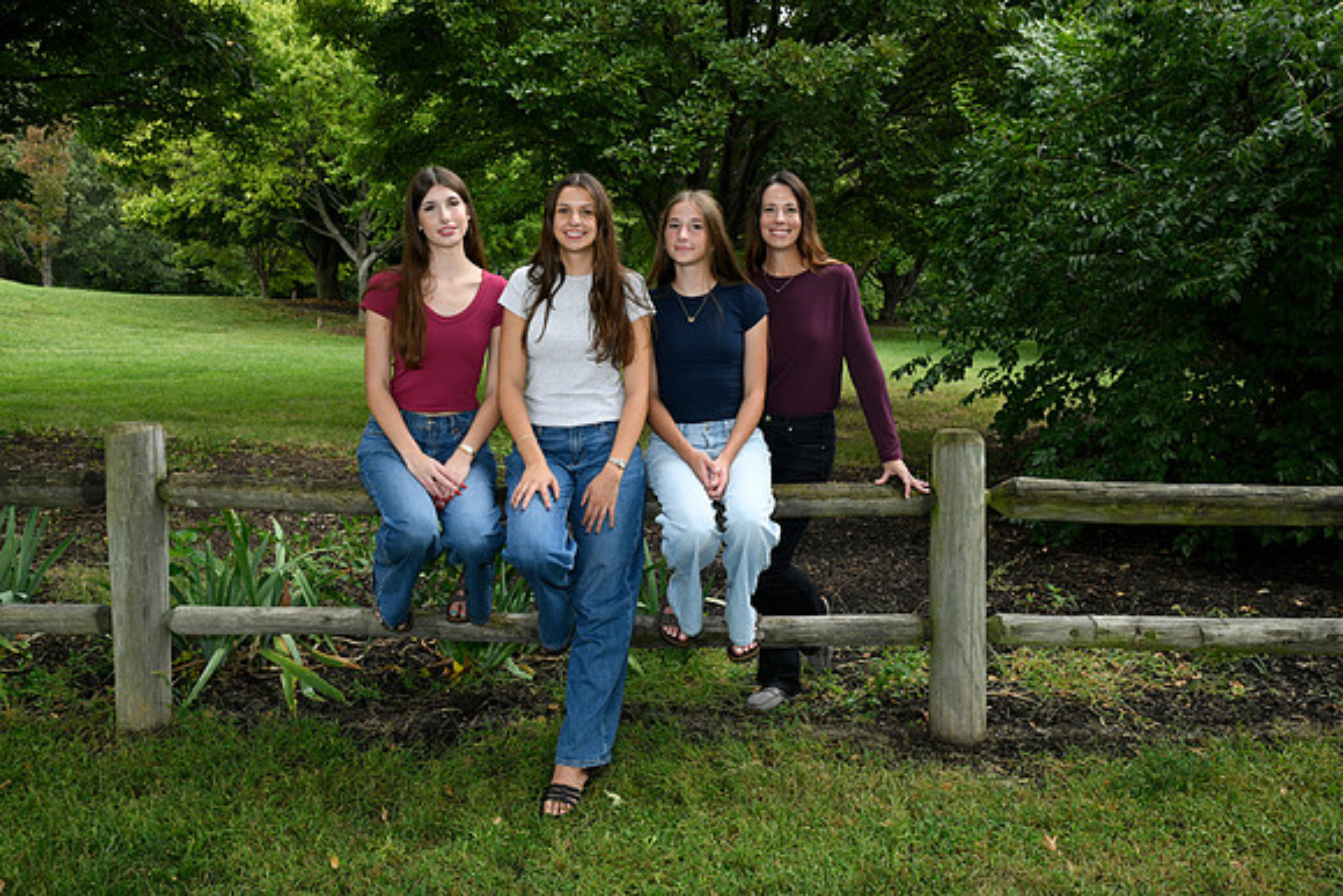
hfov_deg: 60.3
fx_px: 1157
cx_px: 672
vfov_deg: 42.3
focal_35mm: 31
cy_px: 448
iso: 1600
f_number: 8
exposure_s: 1/200
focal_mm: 31
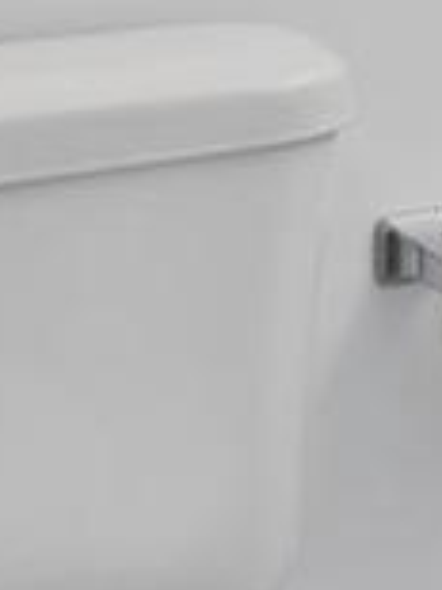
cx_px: 1254
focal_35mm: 137
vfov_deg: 13.0
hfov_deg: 9.1
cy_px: -499
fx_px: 2330
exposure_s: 1/200
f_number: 7.1
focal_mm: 15.3
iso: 1250
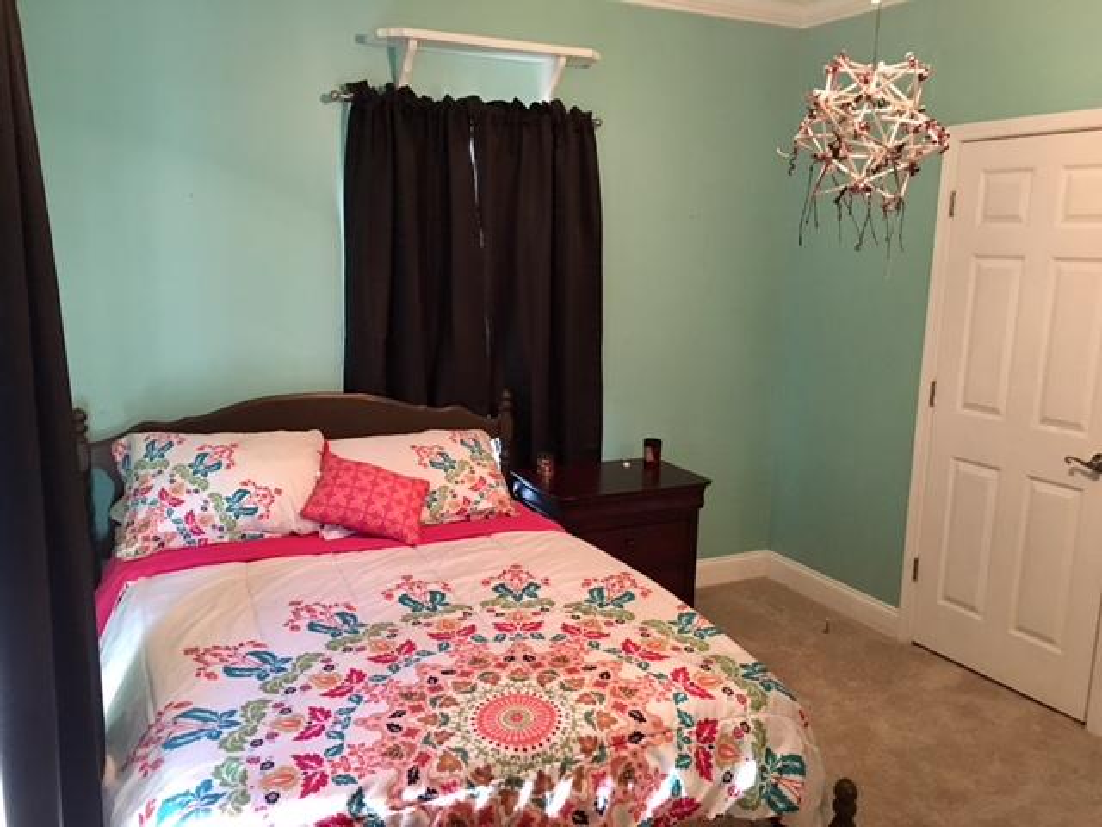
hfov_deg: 61.7
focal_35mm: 29
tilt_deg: -9.2
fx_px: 923
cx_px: 551
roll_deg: -1.3
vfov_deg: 48.2
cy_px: 414
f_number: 2.2
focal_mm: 4.15
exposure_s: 1/4
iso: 125
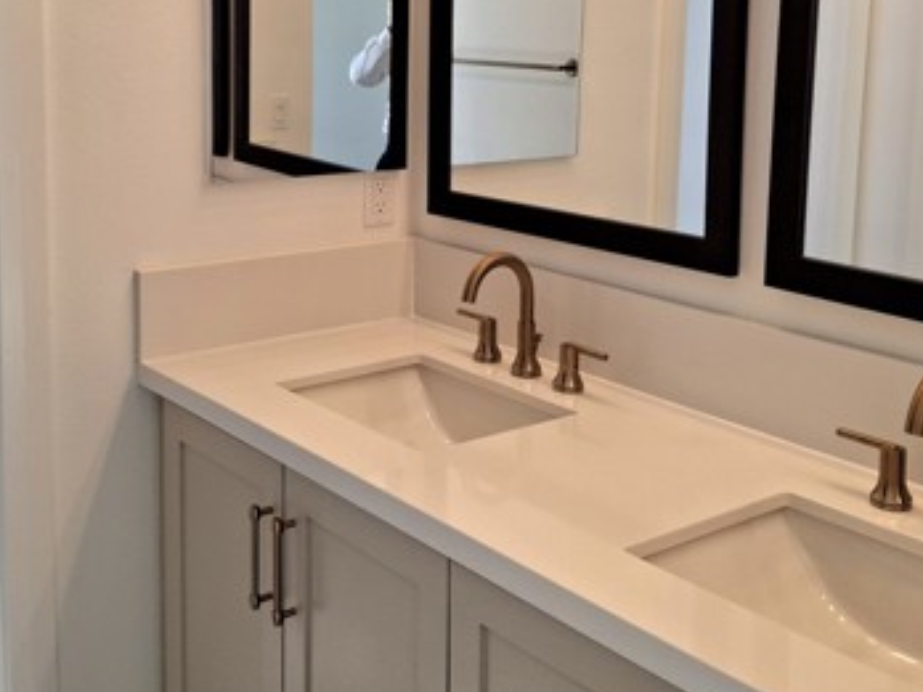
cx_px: 467
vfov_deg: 30.8
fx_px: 1227
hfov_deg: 41.2
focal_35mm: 46
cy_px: 154
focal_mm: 4.69
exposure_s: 1/120
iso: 25
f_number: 1.8
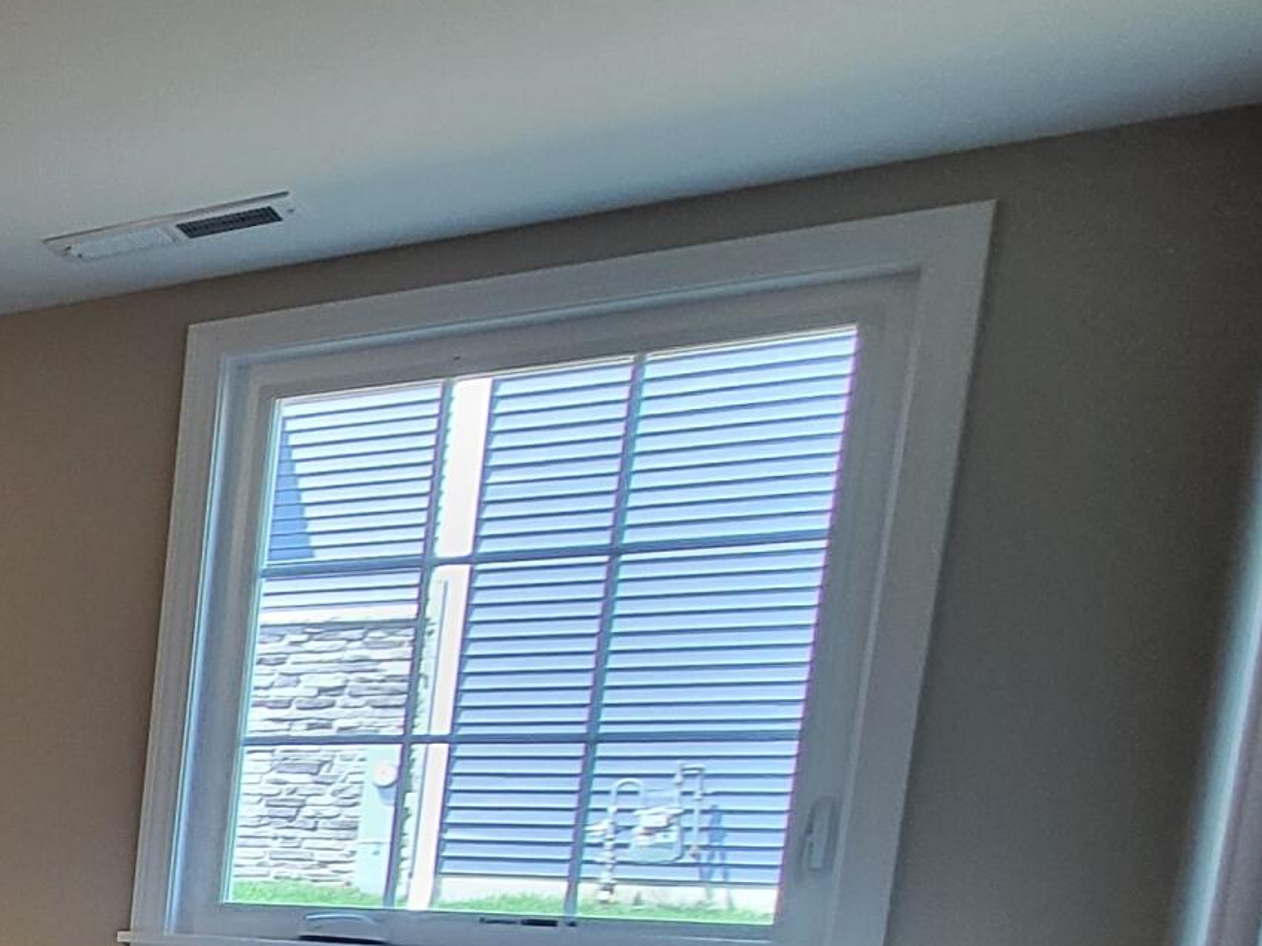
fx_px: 1677
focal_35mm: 46
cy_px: 1038
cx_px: -829
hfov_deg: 25.0
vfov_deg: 28.6
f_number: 2.2
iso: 125
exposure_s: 1/60
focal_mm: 1.74
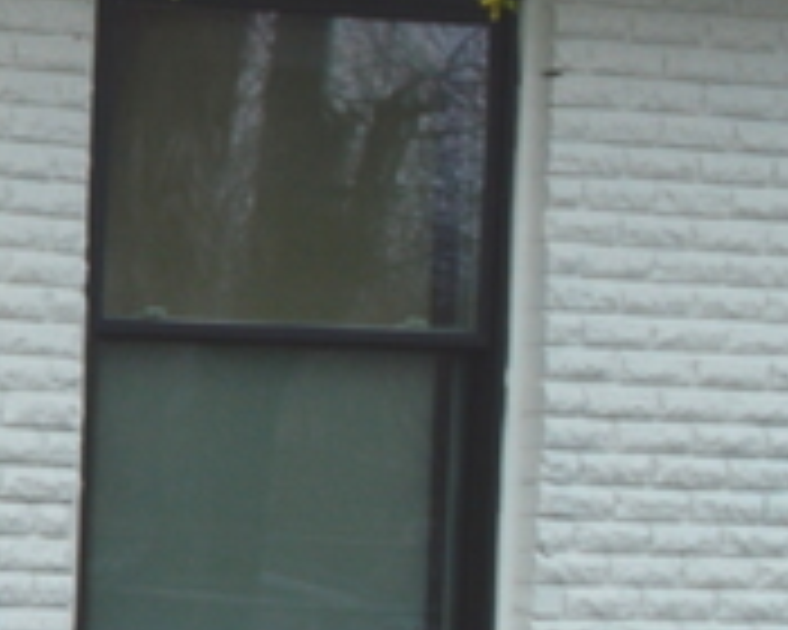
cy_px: 963
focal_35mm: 235
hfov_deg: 6.7
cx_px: -2220
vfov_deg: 6.5
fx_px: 5481
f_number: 8
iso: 100
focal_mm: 18
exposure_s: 1/200
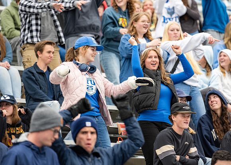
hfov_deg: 7.3
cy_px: 61
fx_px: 1804
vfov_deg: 5.2
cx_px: 127
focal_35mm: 275
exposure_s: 1/1000
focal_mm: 200
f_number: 2.8
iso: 125
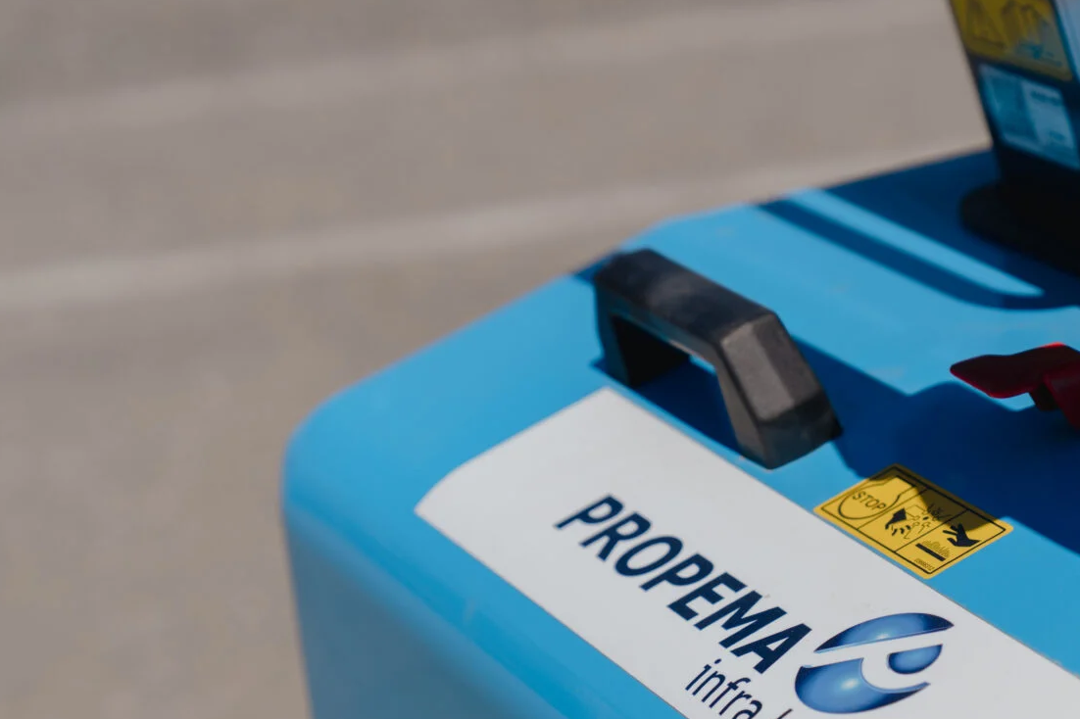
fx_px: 3659
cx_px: 743
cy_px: 600
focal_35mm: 122
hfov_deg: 16.7
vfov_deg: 11.2
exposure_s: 1/1250
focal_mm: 70
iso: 50
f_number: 3.2
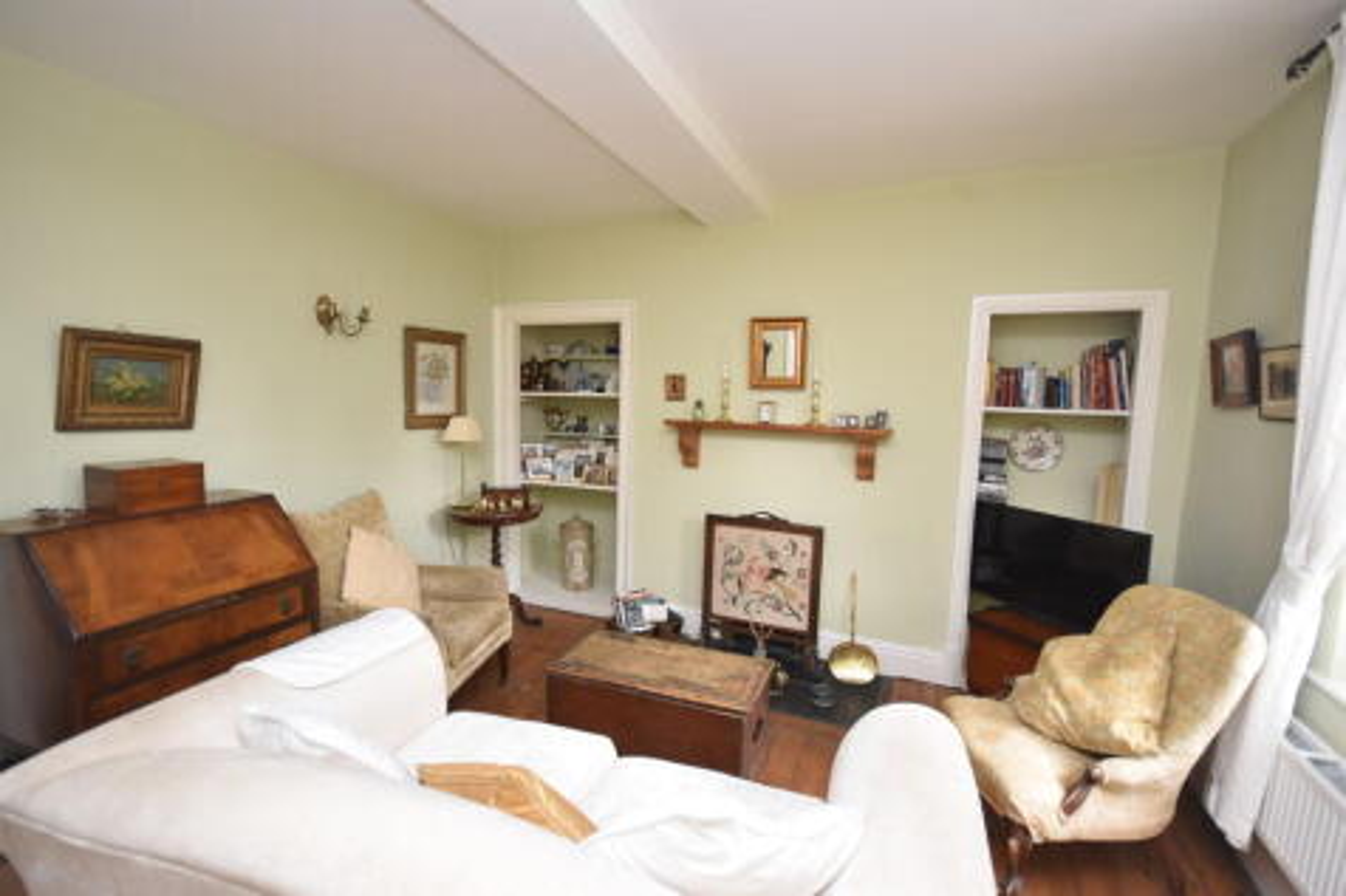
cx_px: 673
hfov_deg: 100.4
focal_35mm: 15
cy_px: 448
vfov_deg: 77.3
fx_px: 561
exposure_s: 1/125
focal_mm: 10
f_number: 4
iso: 900
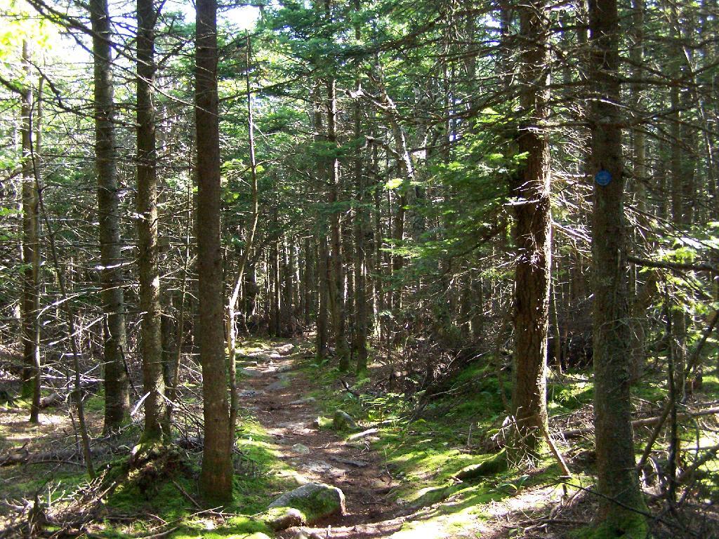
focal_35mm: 38
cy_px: 270
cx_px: 360
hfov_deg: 49.0
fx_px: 789
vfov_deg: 37.7
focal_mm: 6.3
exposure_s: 1/125
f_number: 2.8
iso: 400
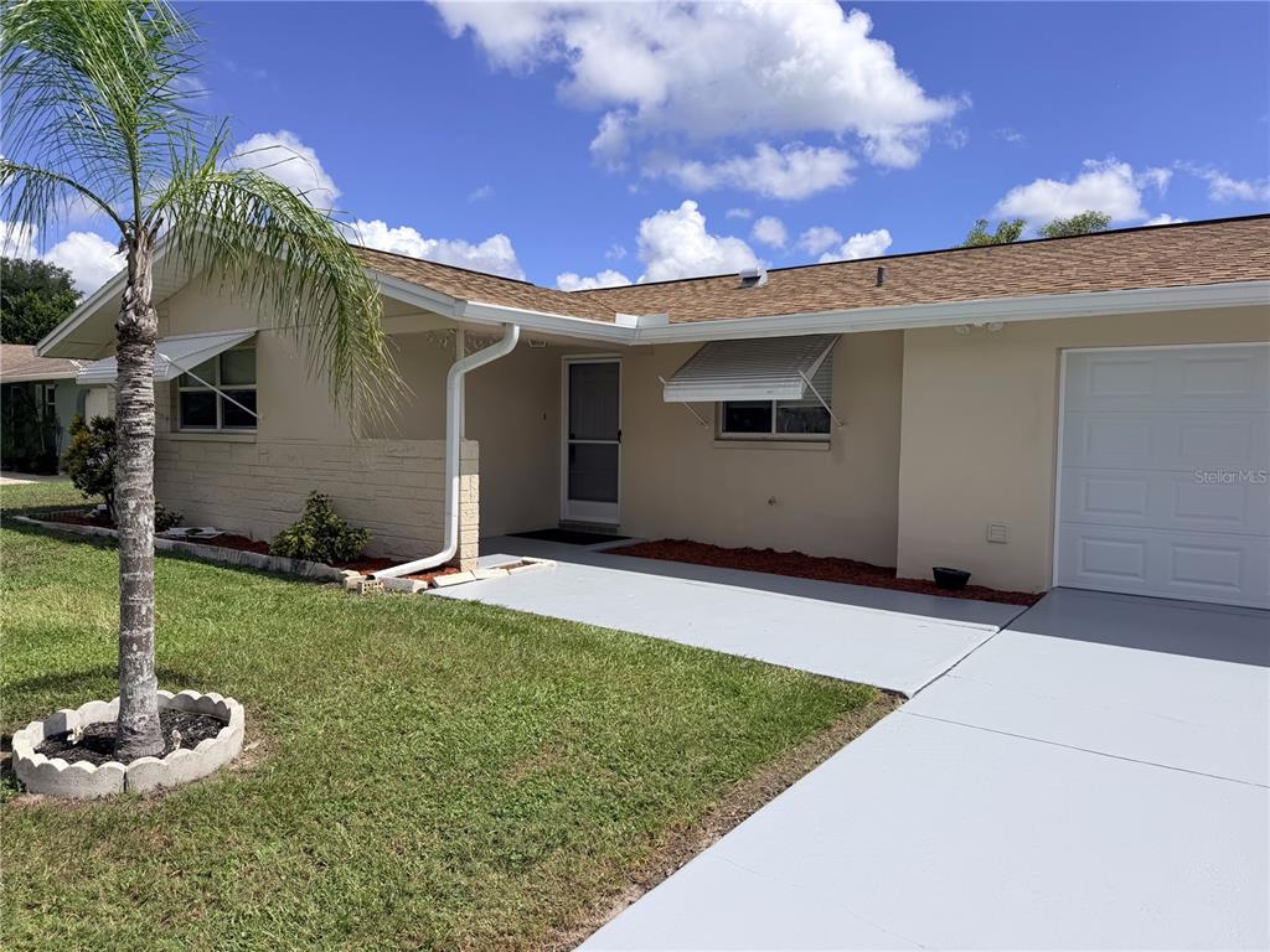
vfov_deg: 56.8
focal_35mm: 24
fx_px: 881
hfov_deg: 71.6
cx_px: 635
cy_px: 476
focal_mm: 6.76
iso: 80
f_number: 1.78
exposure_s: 1/7353
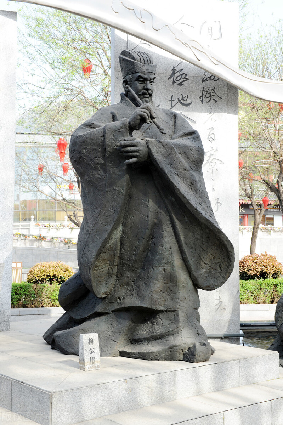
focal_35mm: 48
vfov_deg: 41.1
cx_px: 142
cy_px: 212
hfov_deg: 28.1
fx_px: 566
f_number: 8
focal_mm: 48
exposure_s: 1/100
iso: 200
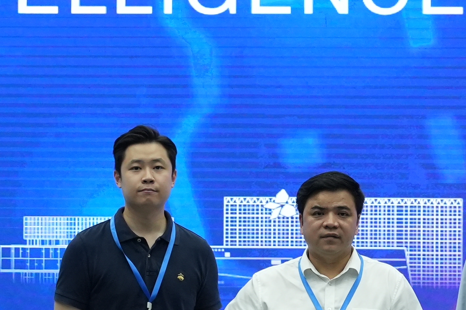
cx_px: 283
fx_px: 3015
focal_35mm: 233
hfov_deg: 8.8
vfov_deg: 5.9
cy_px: 179
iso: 2000
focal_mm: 47
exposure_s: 1/100
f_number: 5.6
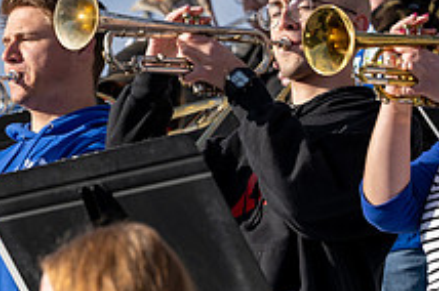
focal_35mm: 342
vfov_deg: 4.0
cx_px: -6
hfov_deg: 6.0
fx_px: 4164
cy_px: 50
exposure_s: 1/1000
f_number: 4
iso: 100
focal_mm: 110
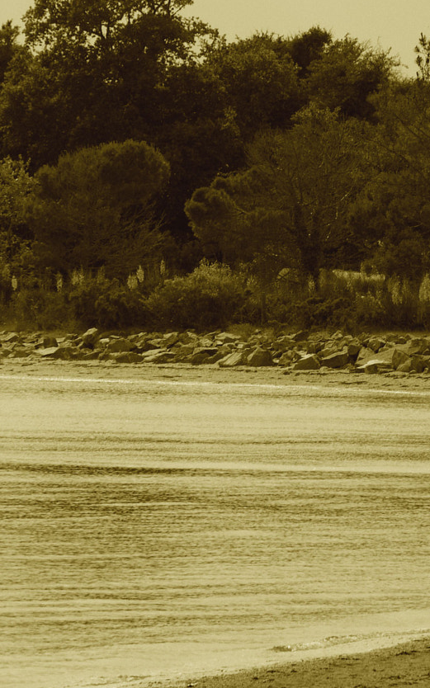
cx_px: 291
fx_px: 9472
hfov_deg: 2.6
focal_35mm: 505
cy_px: 293
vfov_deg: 4.2
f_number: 13
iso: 200
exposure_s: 1/320
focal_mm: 135
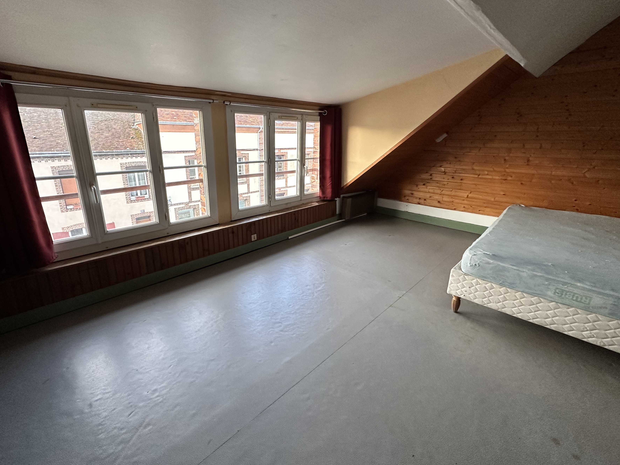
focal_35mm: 16
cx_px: 286
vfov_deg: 78.0
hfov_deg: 94.3
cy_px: 220
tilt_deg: -16.8
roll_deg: -0.5
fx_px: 287
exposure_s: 1/99
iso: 320
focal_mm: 2.22
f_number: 2.2
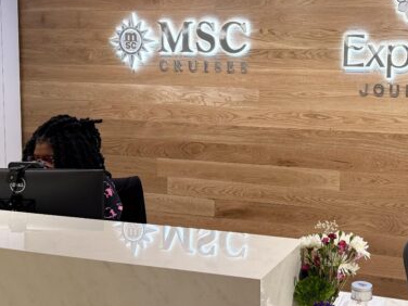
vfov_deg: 29.6
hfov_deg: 38.1
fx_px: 578
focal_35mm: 49
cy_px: 127
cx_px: 294
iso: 200
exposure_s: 1/120
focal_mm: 6.76
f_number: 1.78
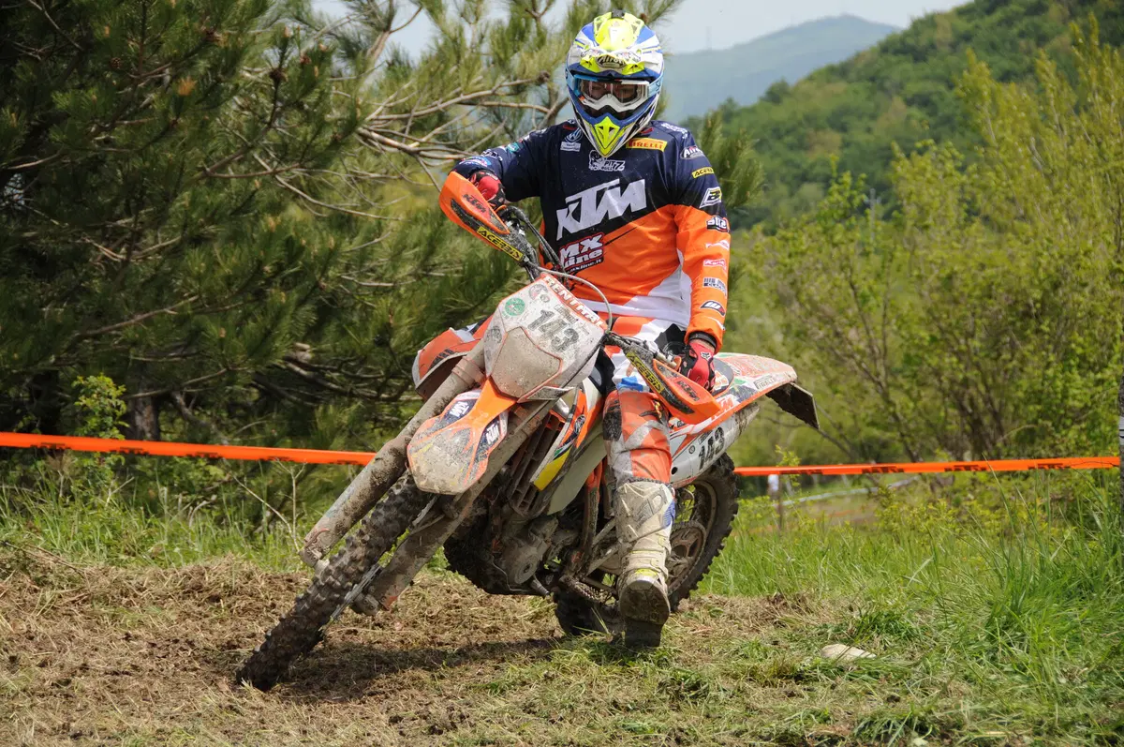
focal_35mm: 120
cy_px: 374
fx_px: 3742
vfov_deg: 11.4
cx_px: 562
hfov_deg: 17.1
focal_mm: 80
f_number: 5
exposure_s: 1/800
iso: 200
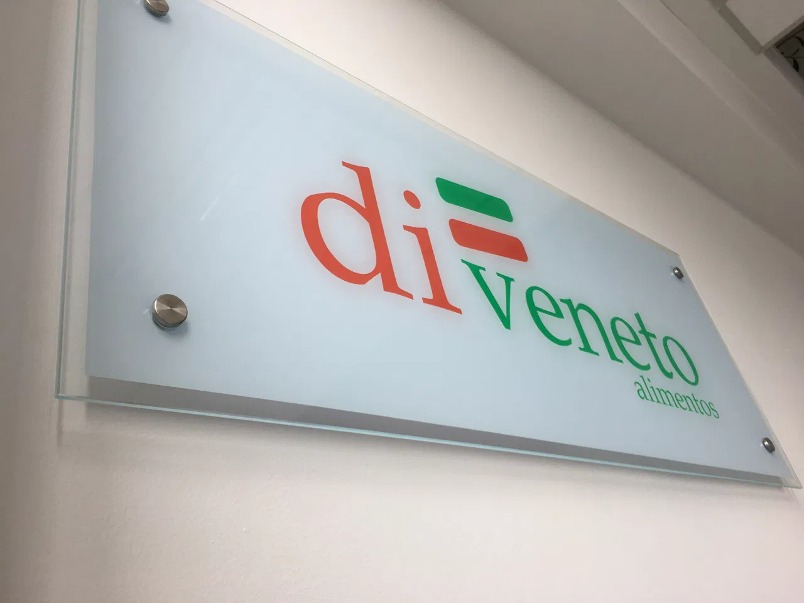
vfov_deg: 48.2
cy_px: 302
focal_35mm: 29
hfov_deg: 61.7
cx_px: 402
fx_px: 674
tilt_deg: +30.4
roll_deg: +13.6
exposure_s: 1/192
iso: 25
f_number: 2.2
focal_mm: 4.15
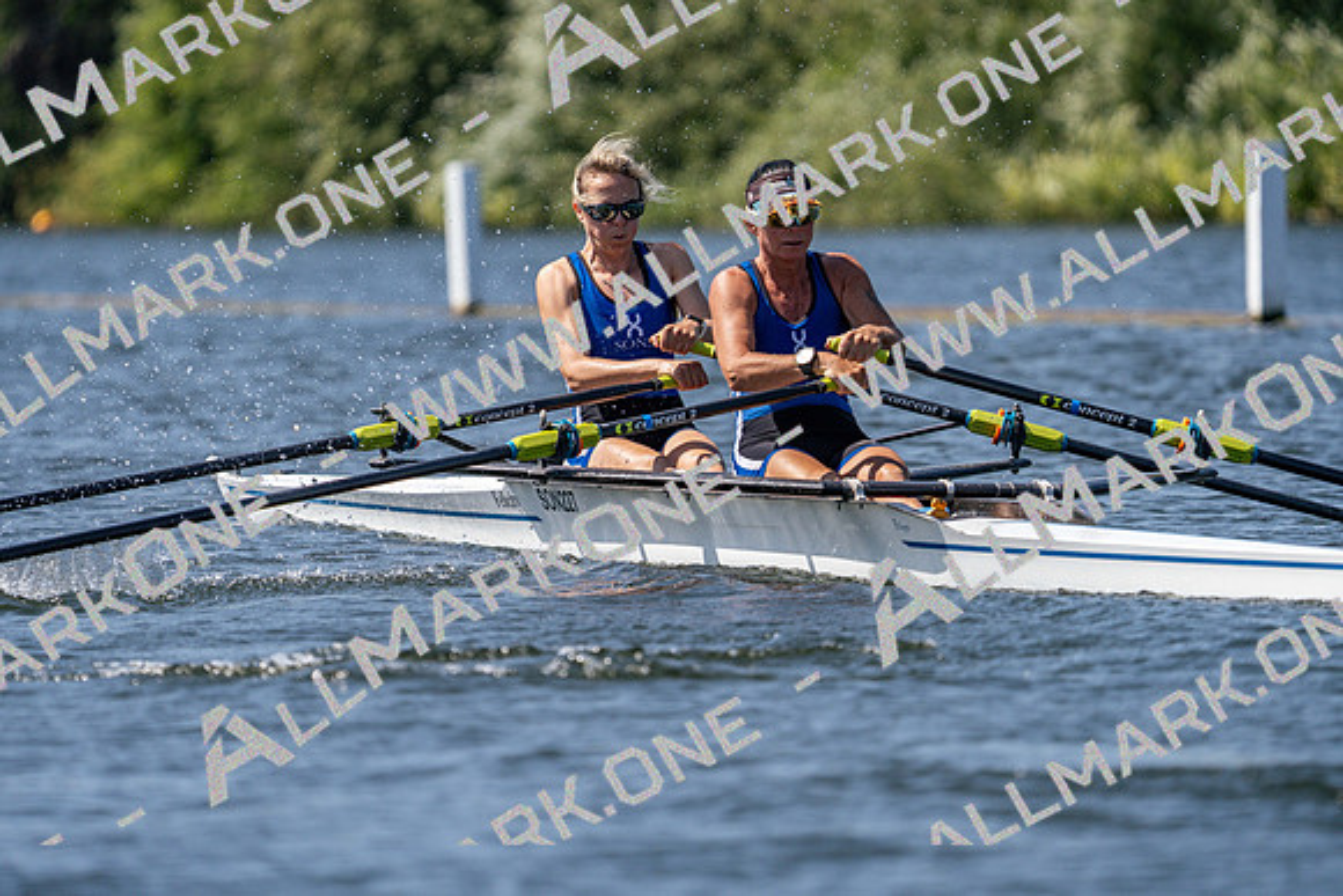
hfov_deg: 5.4
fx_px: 14365
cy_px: 448
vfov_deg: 3.6
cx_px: 672
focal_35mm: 385
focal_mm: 385
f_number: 6.3
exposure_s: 1/2000
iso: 250
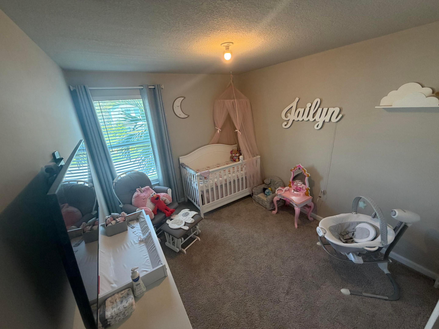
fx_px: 178
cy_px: 164
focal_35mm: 14
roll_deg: +4.8
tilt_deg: -19.9
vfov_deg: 85.7
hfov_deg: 102.1
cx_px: 220
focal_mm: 2.22
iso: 200
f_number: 2.2
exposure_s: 1/60
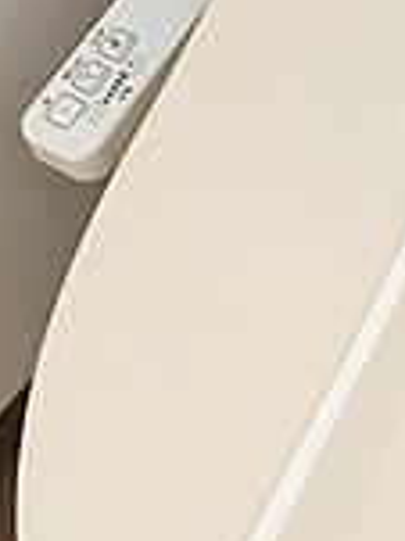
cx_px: 491
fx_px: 1390
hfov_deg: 15.9
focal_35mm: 89
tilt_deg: -45.5
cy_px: -68
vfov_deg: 20.9
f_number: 1.8
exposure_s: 1/15
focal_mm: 3.99
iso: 40
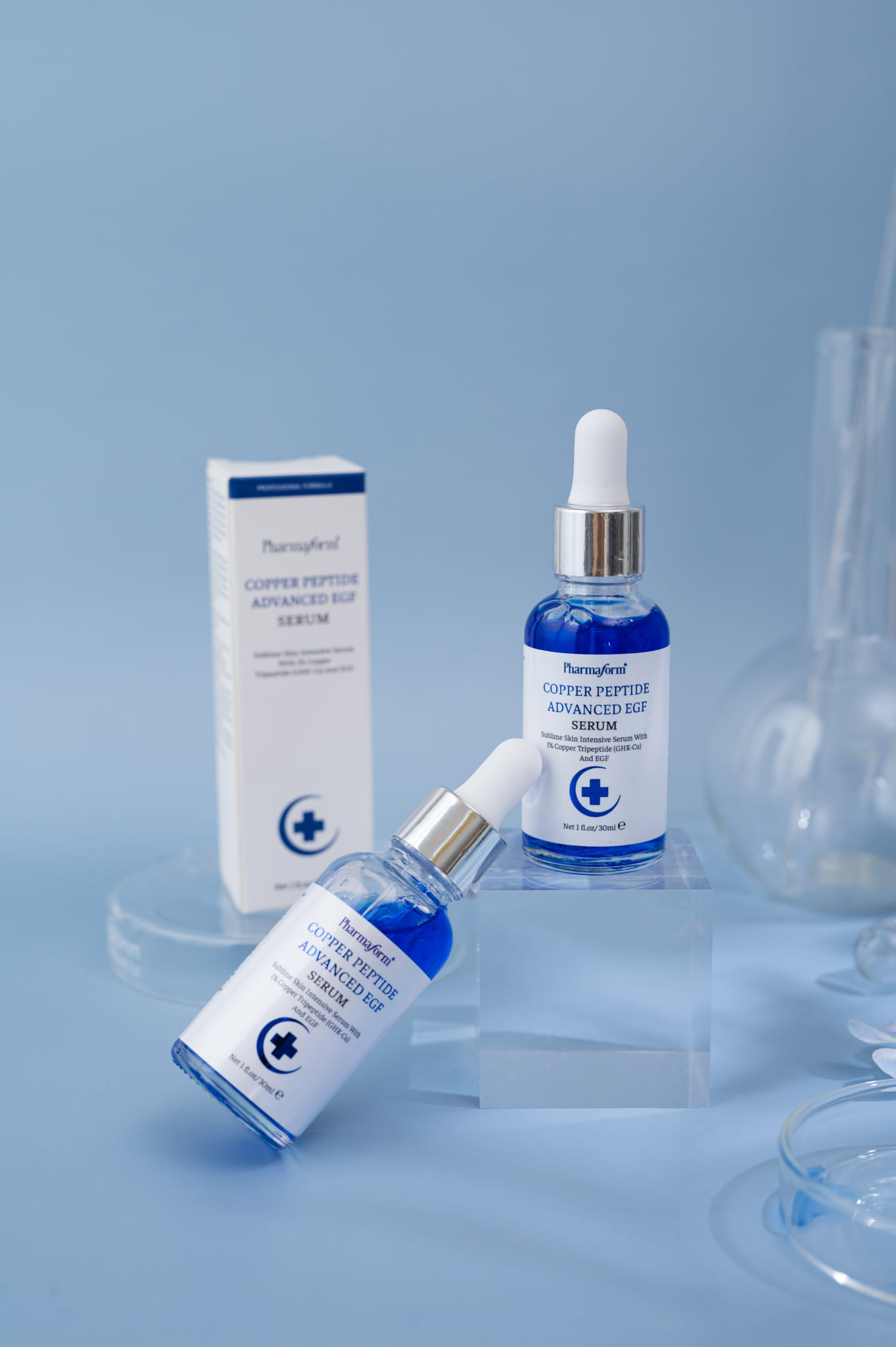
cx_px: 448
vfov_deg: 39.6
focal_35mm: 50
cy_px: 674
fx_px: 1869
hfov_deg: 27.0
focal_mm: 50
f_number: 5.6
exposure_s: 1/160
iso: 200
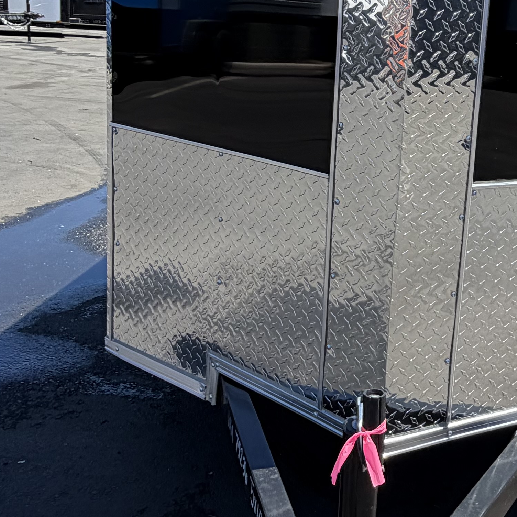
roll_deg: -3.3
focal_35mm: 47
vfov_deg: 35.7
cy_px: 166
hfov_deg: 35.1
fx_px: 794
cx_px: 399
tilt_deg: -10.0
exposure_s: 1/770
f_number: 2.2
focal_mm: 2.22
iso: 40
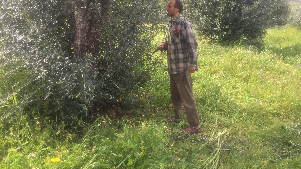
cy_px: 61
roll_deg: -1.6
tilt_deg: -14.2
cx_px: 152
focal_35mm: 32
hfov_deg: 61.0
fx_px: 255
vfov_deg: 36.4
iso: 32
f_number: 2.2
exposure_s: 1/311
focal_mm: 4.15
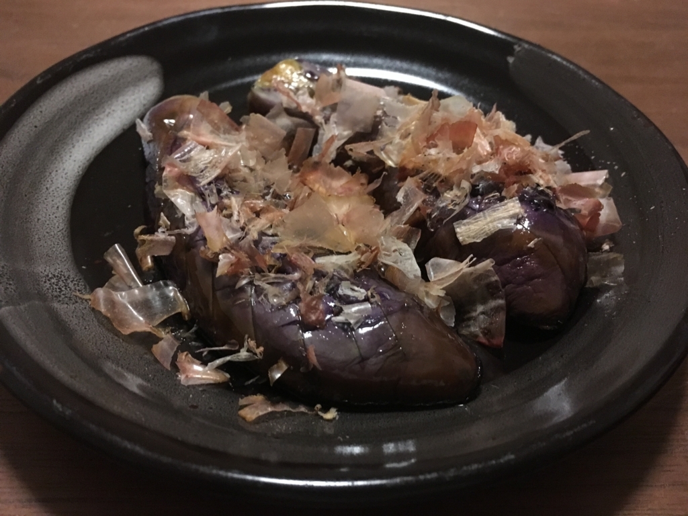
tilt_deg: -45.8
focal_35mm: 29
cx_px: 344
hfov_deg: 61.7
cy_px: 258
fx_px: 576
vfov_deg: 48.2
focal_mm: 4.15
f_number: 2.2
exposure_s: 1/15
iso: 500
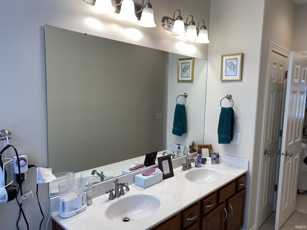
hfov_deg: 67.3
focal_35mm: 26
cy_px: 115
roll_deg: -1.7
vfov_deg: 53.1
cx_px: 154
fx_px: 231
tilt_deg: -7.0
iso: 50
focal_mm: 4.25
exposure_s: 1/120
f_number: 1.8
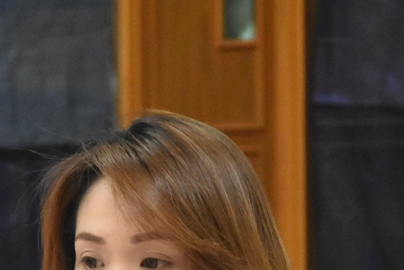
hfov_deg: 4.2
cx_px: 219
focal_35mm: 490
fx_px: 5498
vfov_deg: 2.8
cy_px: 411
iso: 3200
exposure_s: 1/125
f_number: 5.3
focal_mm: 90
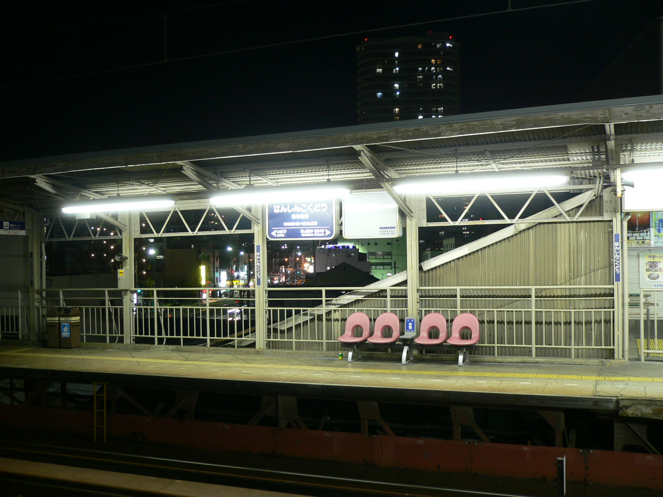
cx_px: 332
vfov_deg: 40.7
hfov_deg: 52.6
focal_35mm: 35
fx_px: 670
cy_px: 248
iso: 80
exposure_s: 1/1.6
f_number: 2.8
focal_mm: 5.8
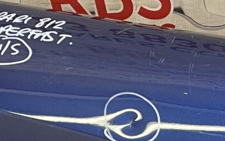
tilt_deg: -34.5
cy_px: 307
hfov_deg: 11.3
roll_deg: +2.2
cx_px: 341
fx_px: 1085
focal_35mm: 177
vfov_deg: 7.1
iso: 100
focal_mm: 4.2
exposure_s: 1/50
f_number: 1.6
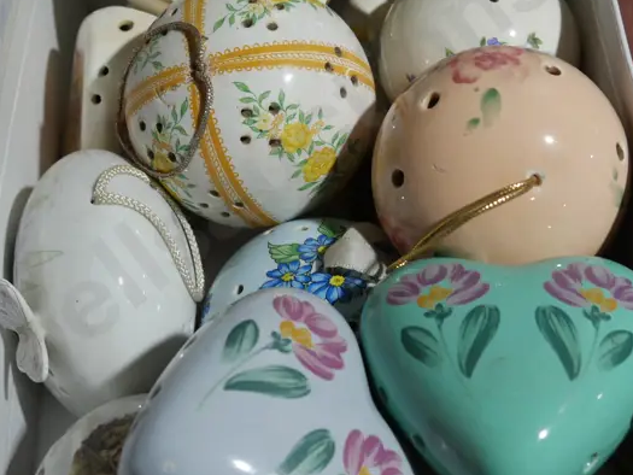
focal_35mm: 78
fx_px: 1427
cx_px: 282
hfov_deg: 25.0
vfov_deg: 18.9
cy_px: 163
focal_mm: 20
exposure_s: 1/60
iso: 250
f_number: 4.5
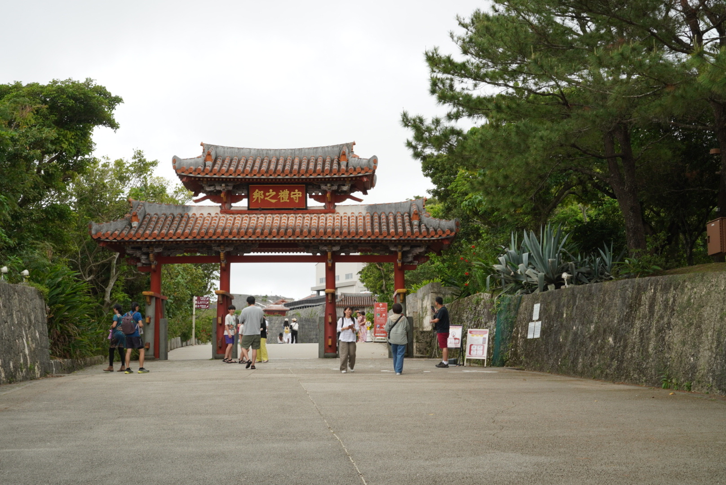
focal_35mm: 52
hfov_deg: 37.8
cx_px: 363
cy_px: 242
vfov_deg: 25.8
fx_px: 1059
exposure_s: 1/60
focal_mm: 35
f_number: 9
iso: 160
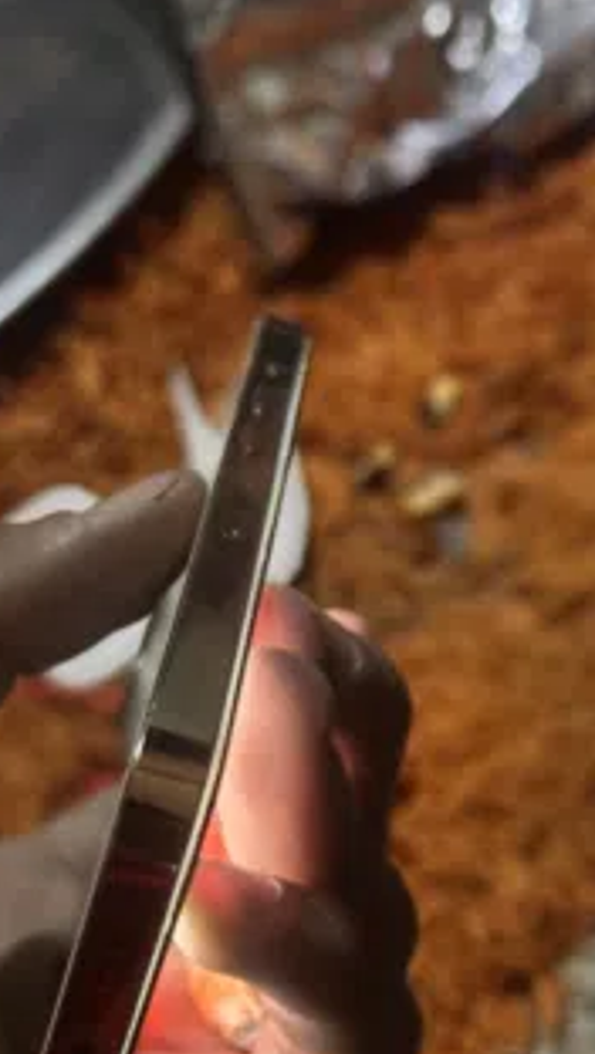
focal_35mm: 67
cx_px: 240
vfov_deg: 31.3
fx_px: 1875
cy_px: 645
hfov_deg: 18.0
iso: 1000
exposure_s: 1/20
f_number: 1.78
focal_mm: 6.86
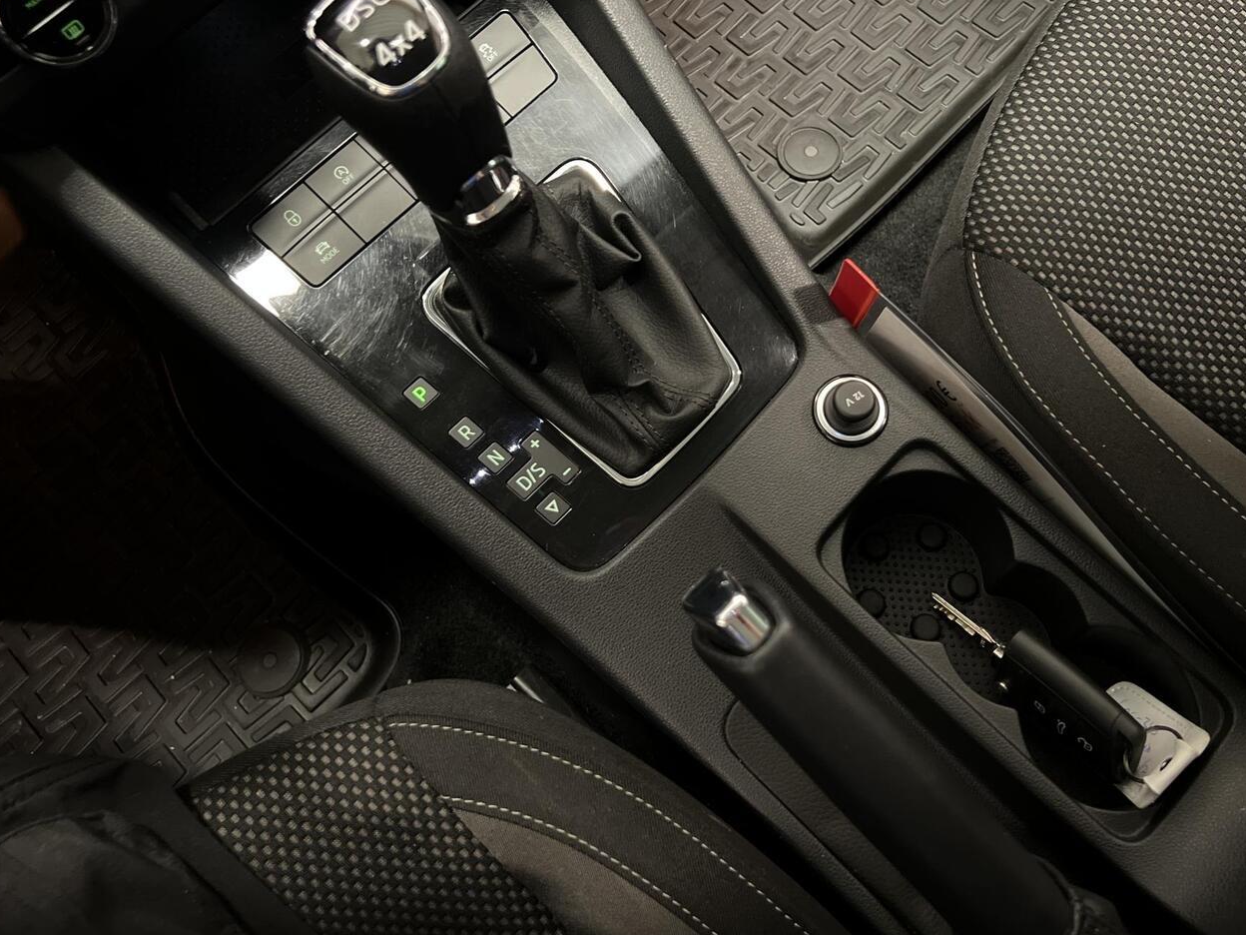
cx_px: 708
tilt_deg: -70.4
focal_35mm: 30
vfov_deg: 46.7
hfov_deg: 59.7
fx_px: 1080
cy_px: 428
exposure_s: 1/20
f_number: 1.5
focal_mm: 5.7
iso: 1000
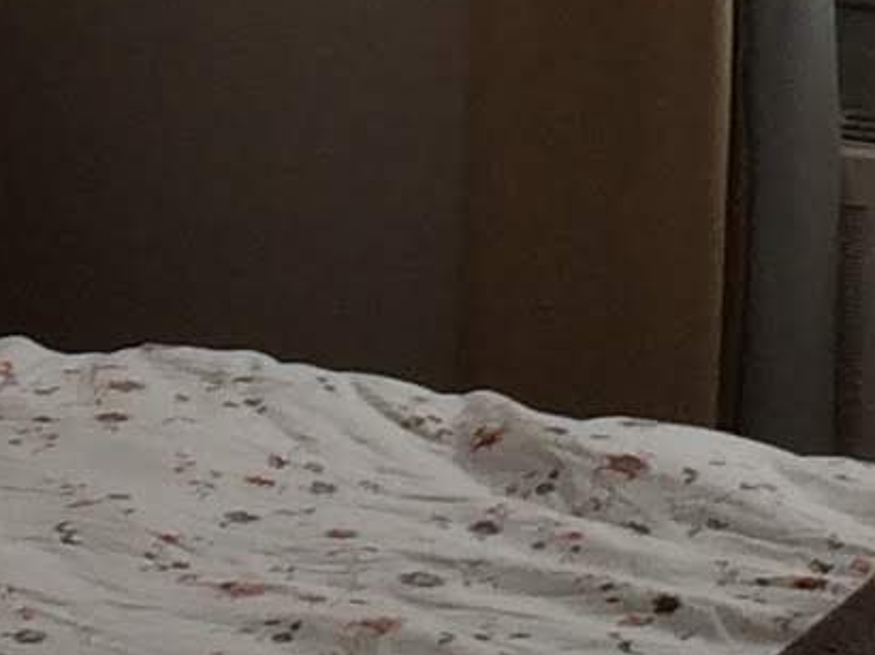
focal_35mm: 231
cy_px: -316
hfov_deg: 8.5
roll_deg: +1.6
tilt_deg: -9.6
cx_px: -248
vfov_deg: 6.3
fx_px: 5836
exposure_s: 1/50
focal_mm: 4.15
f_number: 2.2
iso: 50
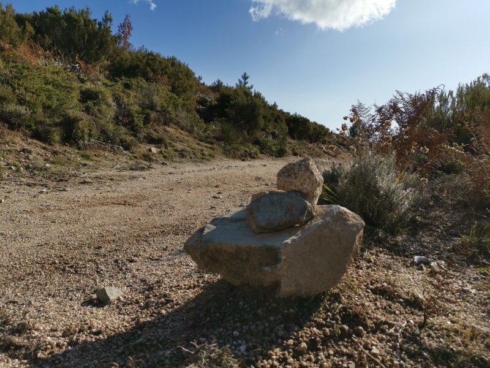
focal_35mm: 27
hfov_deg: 65.3
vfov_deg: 51.4
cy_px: 184
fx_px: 382
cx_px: 245
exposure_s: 1/3690
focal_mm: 5.58
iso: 50
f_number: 1.8
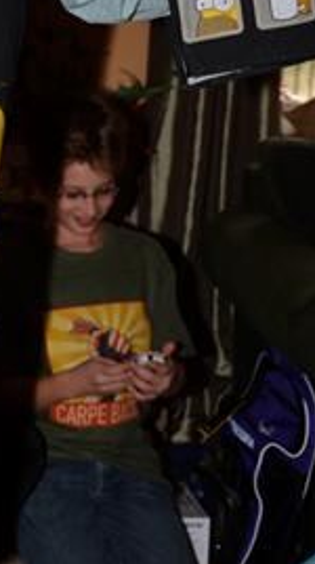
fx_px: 1811
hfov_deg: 9.7
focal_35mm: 122
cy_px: 246
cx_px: -120
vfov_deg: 17.7
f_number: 4
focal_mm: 27
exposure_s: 1/60
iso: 100
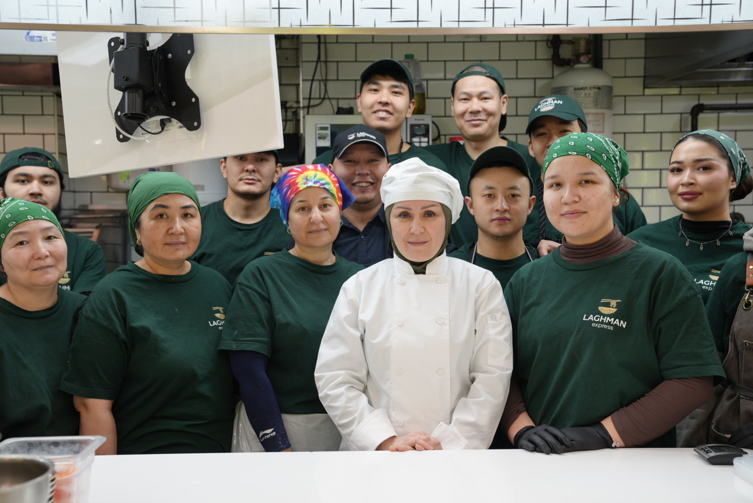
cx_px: 376
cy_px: 252
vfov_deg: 29.9
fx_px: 942
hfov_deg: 43.6
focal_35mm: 45
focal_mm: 45
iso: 800
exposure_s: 1/160
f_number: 4
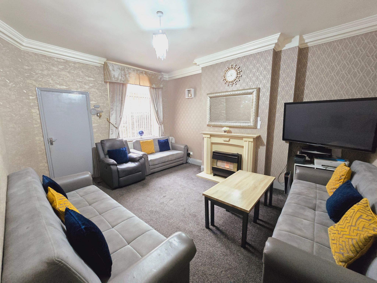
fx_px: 142
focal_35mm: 13
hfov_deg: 106.2
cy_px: 142
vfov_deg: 89.9
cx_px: 188
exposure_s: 1/33
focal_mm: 2.2
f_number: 2.2
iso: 1250
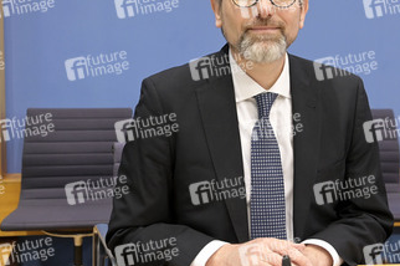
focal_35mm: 56
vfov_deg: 24.1
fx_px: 622
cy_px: 97
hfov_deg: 35.6
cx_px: 238
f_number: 5
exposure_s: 1/400
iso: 3200
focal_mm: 40
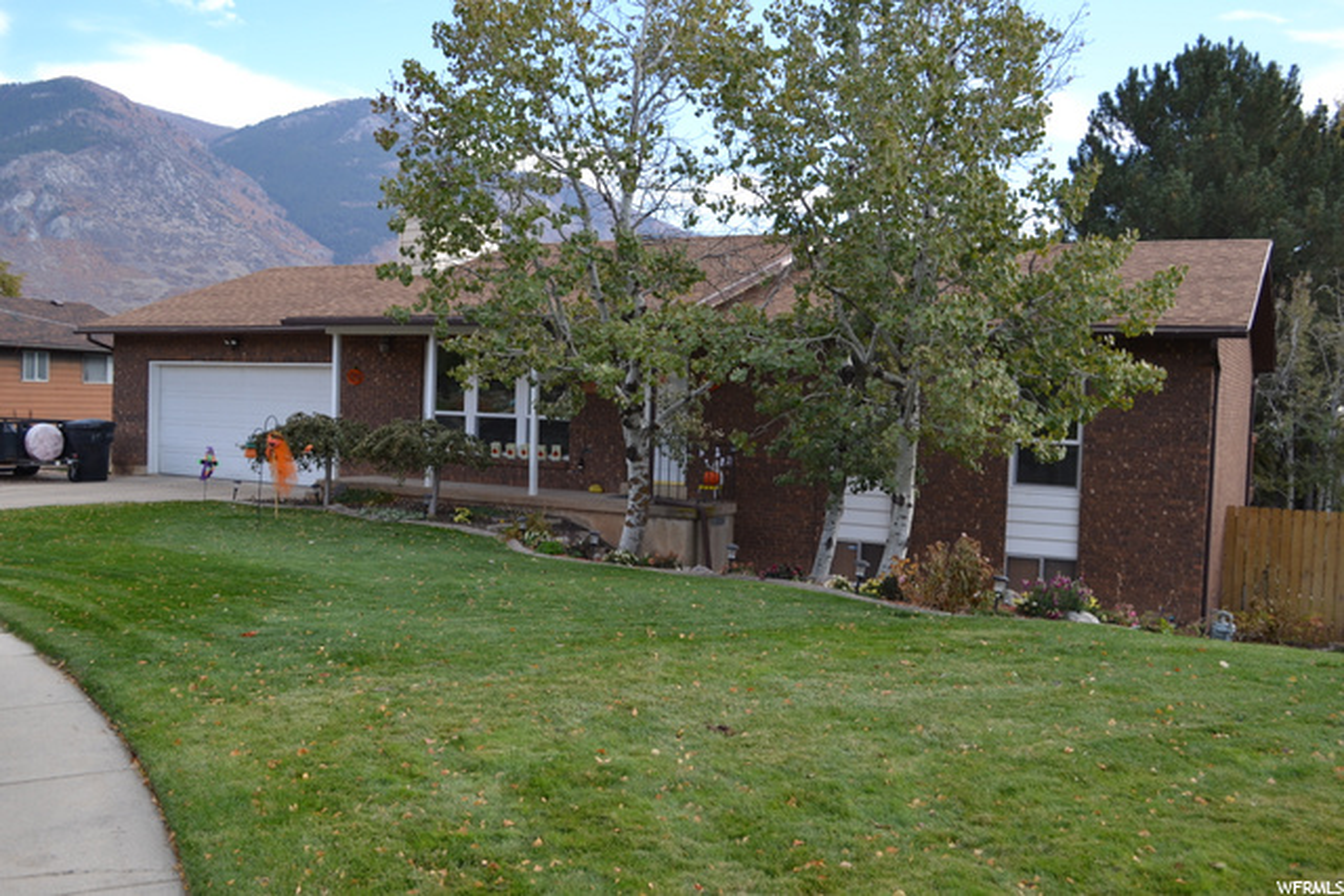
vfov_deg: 40.0
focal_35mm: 33
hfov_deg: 57.2
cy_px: 448
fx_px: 1232
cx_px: 672
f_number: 5.6
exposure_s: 1/125
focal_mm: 22
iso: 125
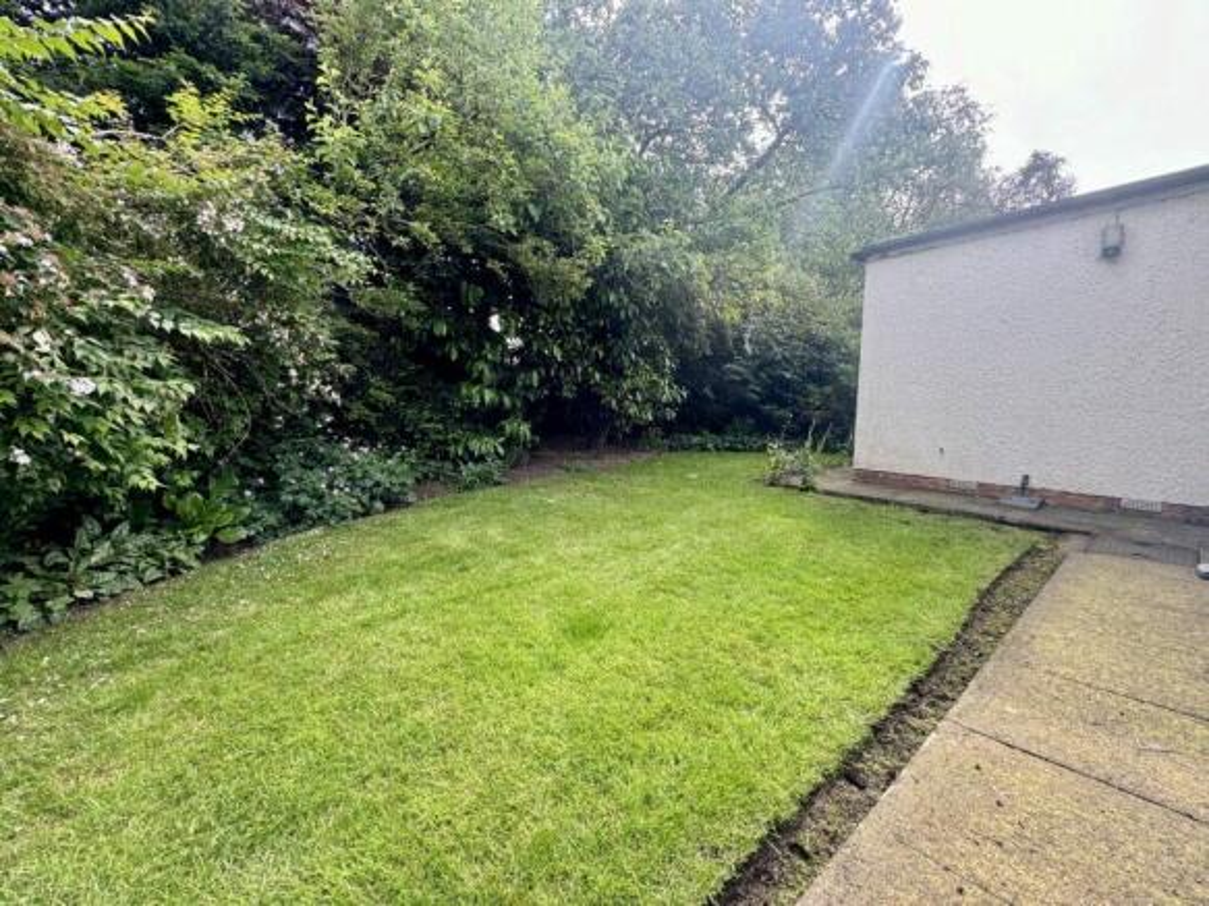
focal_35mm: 14
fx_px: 489
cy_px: 453
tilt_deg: -6.0
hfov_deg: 102.1
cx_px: 604
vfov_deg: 85.7
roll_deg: -0.6
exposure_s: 1/99
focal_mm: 2.22
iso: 40
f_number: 2.2
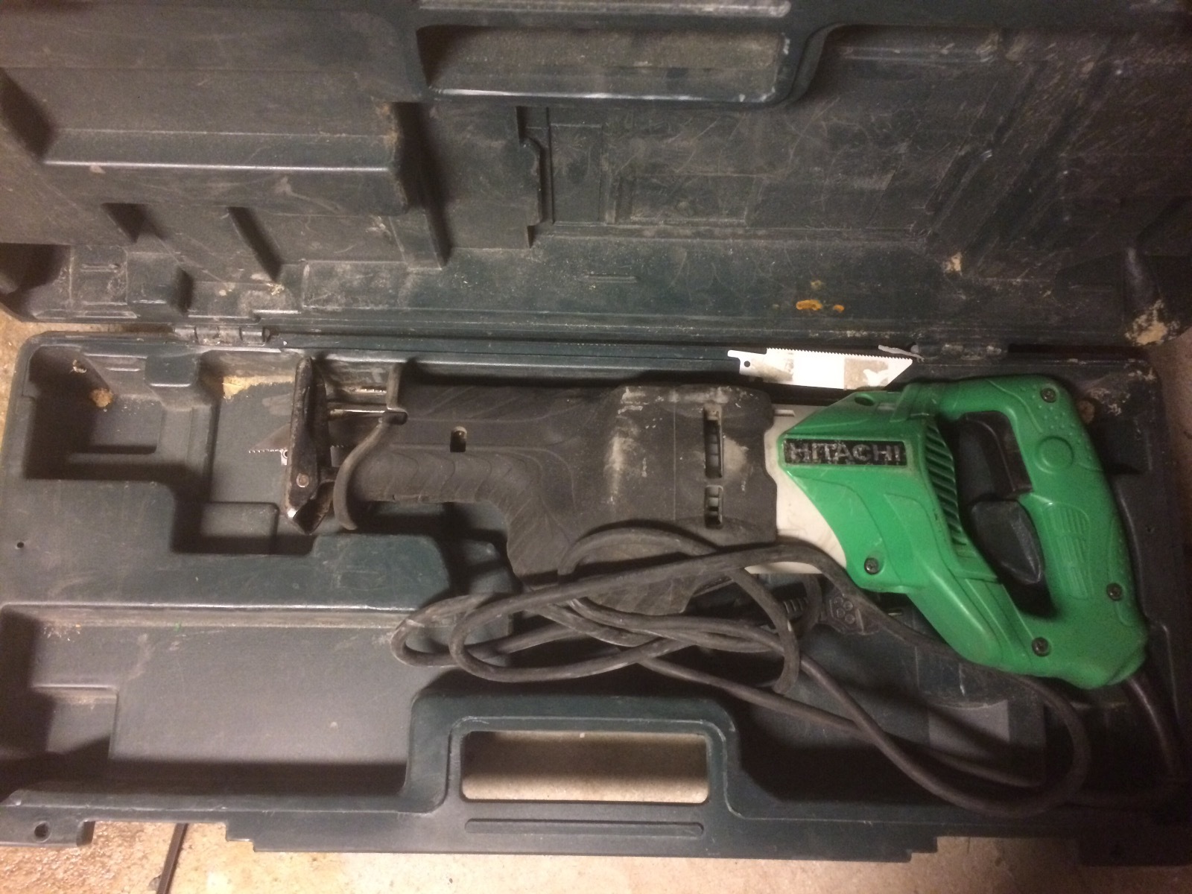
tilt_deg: -75.6
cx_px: 596
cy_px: 447
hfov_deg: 61.7
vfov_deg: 48.2
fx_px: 999
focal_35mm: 29
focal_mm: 4.15
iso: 400
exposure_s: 1/17
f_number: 2.2
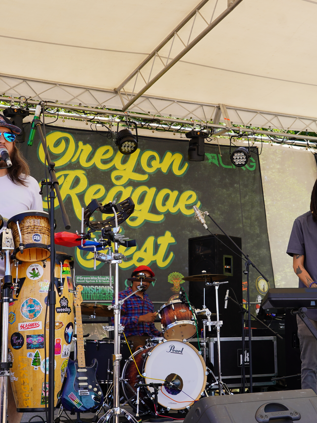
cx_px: 222
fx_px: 757
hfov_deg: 23.5
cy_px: 207
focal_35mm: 62
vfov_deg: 31.2
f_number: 7.1
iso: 100
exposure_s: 1/100
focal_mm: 37
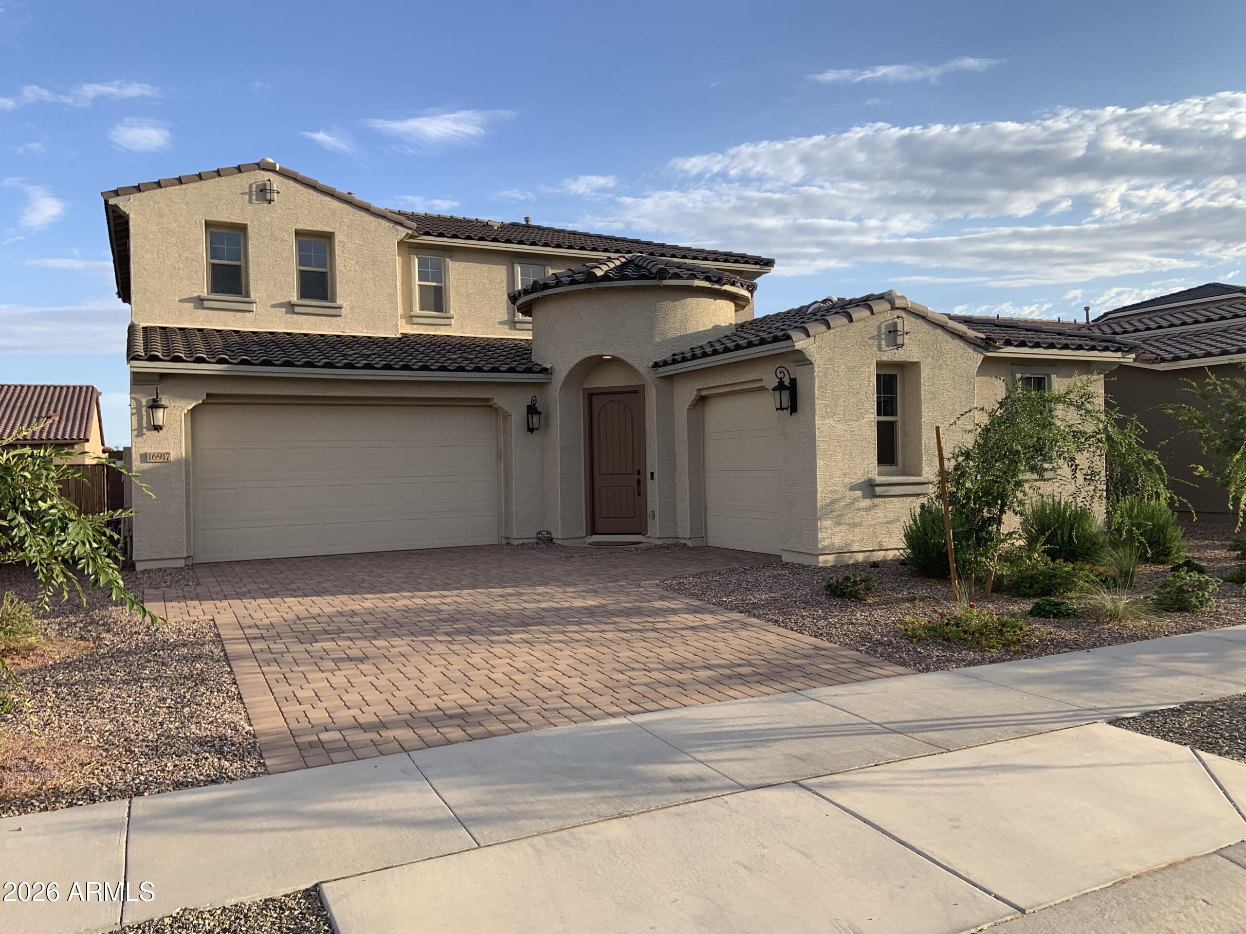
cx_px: 623
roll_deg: +1.3
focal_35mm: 26
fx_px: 936
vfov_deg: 53.1
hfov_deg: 67.3
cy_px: 467
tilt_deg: +0.8
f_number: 1.8
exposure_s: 1/1235
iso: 25
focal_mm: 4.25
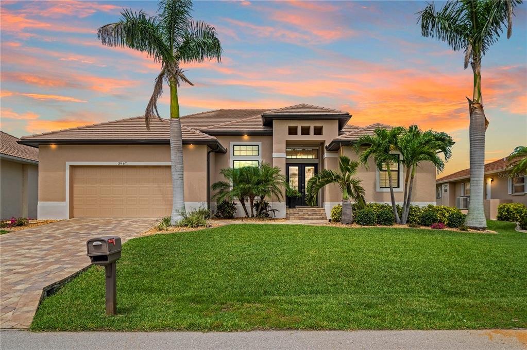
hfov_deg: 76.1
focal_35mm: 23
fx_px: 336
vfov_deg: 55.0
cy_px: 175
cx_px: 264
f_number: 7.1
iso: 320
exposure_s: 1/8000
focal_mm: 23
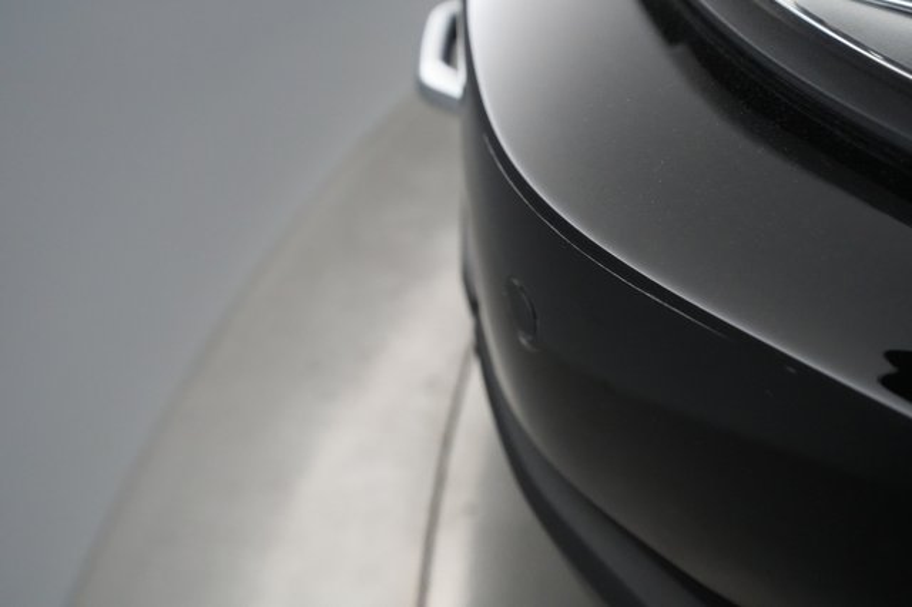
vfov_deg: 46.4
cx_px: 456
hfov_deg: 65.5
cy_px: 304
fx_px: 709
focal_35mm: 28
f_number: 5
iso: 10000
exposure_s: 1/200
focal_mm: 28
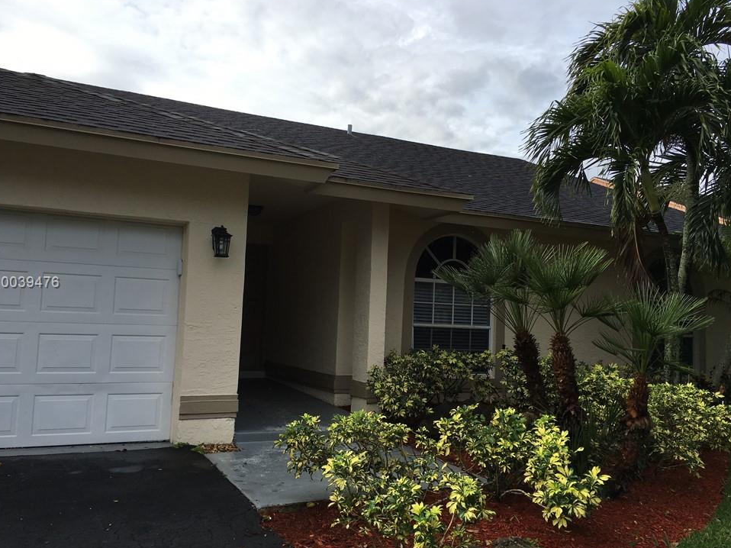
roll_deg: -1.7
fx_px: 654
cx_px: 371
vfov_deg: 45.4
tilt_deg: +4.3
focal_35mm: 31
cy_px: 283
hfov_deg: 58.4
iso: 25
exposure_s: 1/746
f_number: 2.2
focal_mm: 4.15
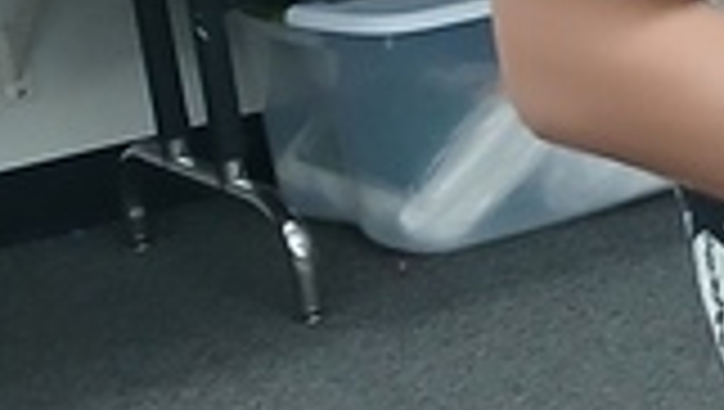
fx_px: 3460
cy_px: 14
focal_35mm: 180
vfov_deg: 6.7
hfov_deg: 9.3
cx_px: 2226
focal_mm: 3.98
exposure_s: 1/60
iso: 250
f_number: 1.8
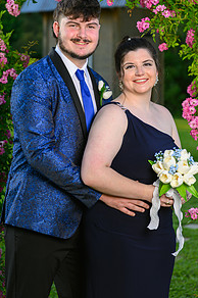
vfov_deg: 18.8
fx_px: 893
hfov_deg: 12.7
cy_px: 81
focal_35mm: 108
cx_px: 94
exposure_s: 1/250
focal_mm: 70
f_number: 2.8
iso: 100
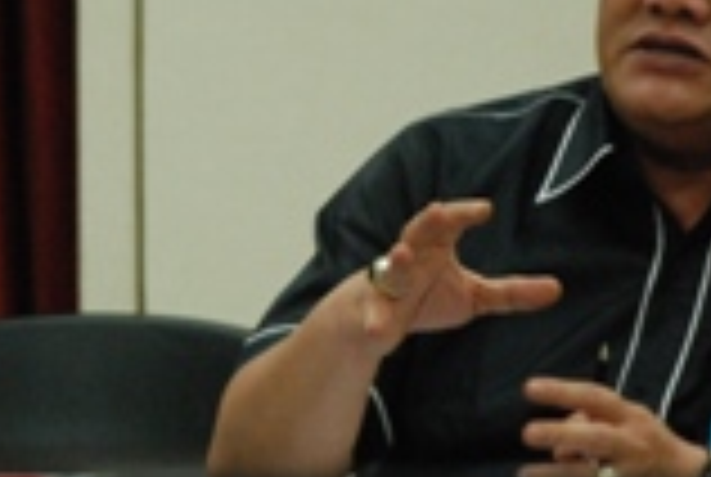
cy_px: 270
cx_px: 180
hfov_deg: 4.6
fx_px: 8813
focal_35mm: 445
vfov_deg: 3.1
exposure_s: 1/30
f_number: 6.3
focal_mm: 105
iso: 1600
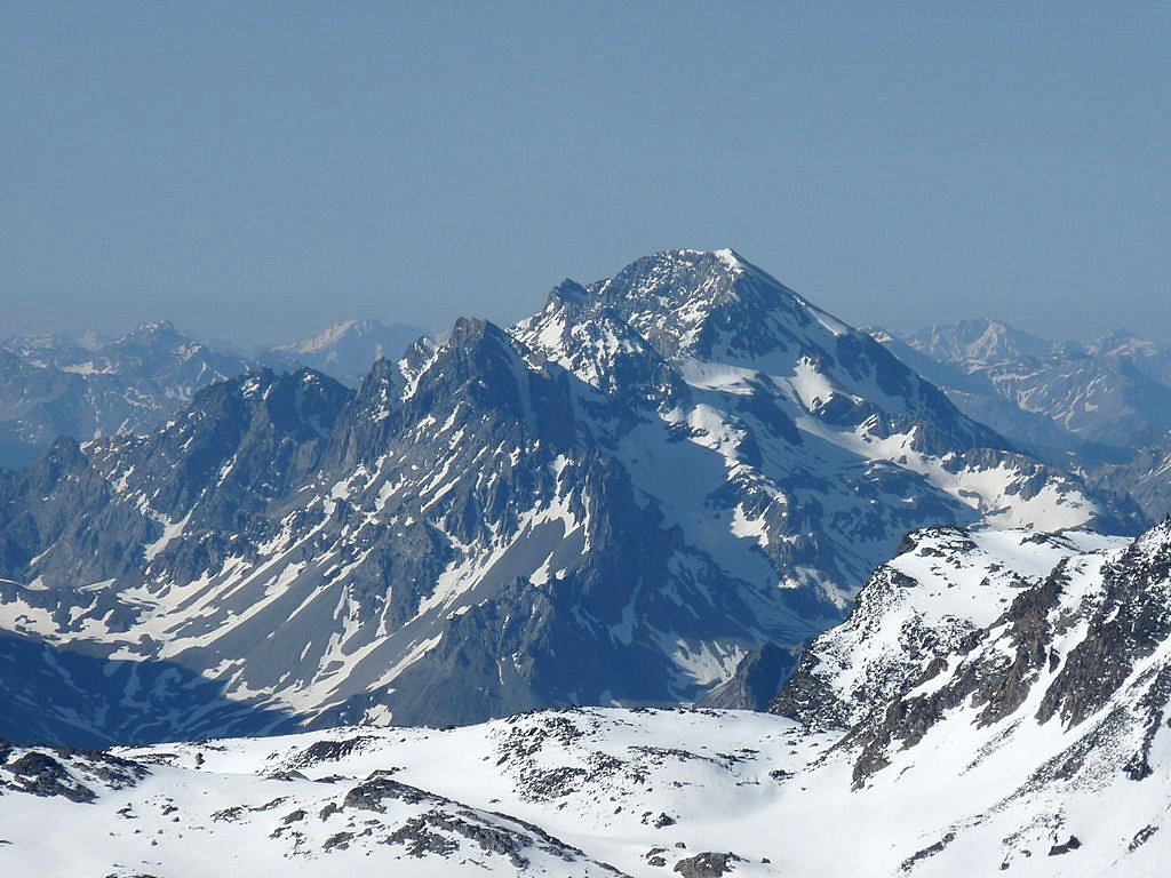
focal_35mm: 269
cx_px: 586
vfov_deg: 5.5
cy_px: 439
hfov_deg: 7.4
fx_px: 9100
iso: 100
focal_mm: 47.8
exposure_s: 1/500
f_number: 8
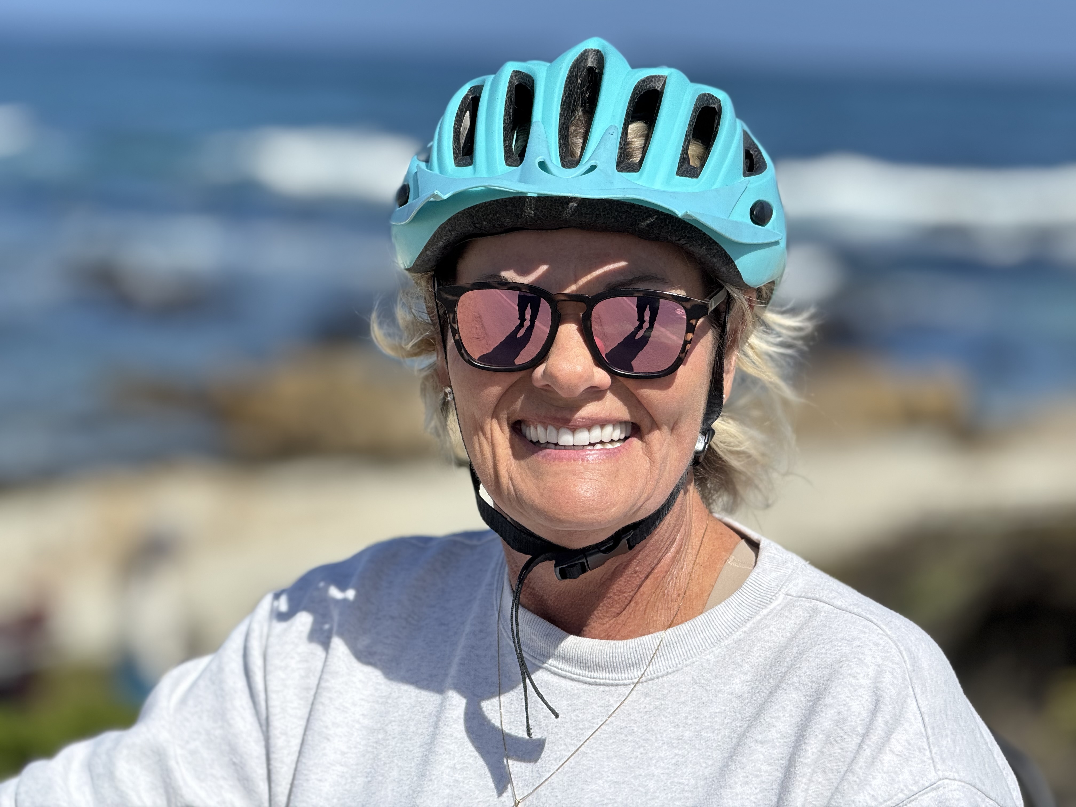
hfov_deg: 16.4
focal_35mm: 120
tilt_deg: -6.0
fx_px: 3730
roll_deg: -1.0
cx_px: 538
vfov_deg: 12.3
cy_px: 404
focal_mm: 15.66
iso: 50
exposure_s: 1/1866
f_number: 2.8
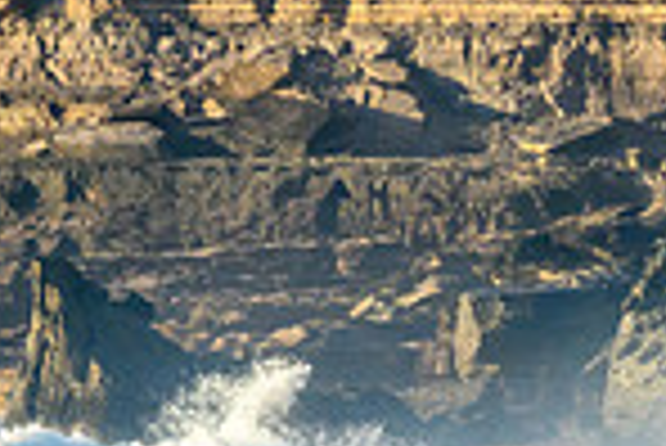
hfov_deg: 1.0
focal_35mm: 2158
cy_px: 639
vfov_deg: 0.6
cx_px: 1225
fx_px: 39961
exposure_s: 1/2000
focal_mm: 400
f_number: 9
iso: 1100
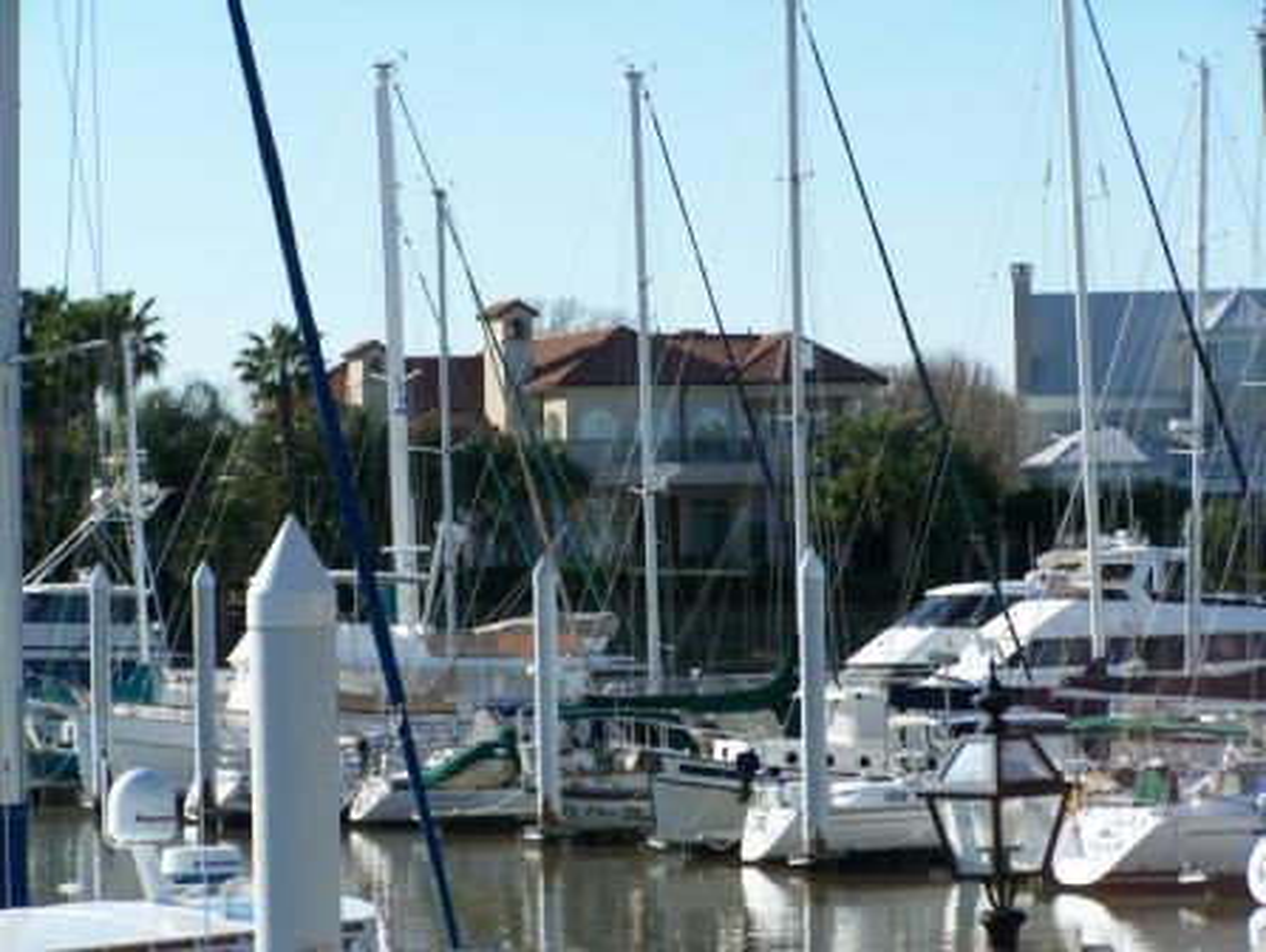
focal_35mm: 139
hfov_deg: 14.2
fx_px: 5088
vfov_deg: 10.7
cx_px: 633
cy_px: 476
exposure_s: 1/640
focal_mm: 23.1
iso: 80
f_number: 4.5
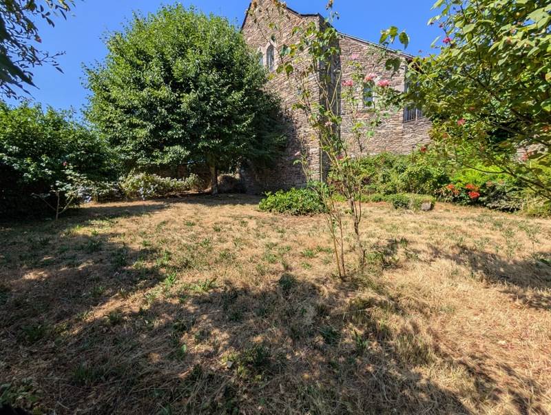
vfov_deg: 94.6
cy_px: 208
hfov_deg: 110.5
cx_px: 276
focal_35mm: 12
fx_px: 191
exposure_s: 1/1887
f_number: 1.7
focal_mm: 2.02
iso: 53
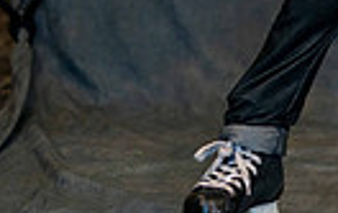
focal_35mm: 394
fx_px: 3636
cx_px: 684
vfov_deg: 3.3
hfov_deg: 5.2
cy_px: -267
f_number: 1.8
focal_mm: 85
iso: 320
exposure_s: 1/200
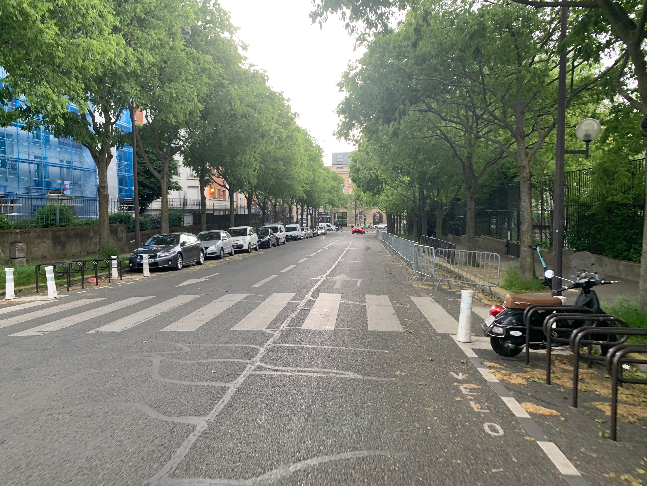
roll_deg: -0.9
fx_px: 486
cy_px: 243
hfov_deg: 67.3
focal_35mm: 26
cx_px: 324
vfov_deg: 53.1
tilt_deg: -2.2
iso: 100
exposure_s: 1/120
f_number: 1.8
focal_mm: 4.25
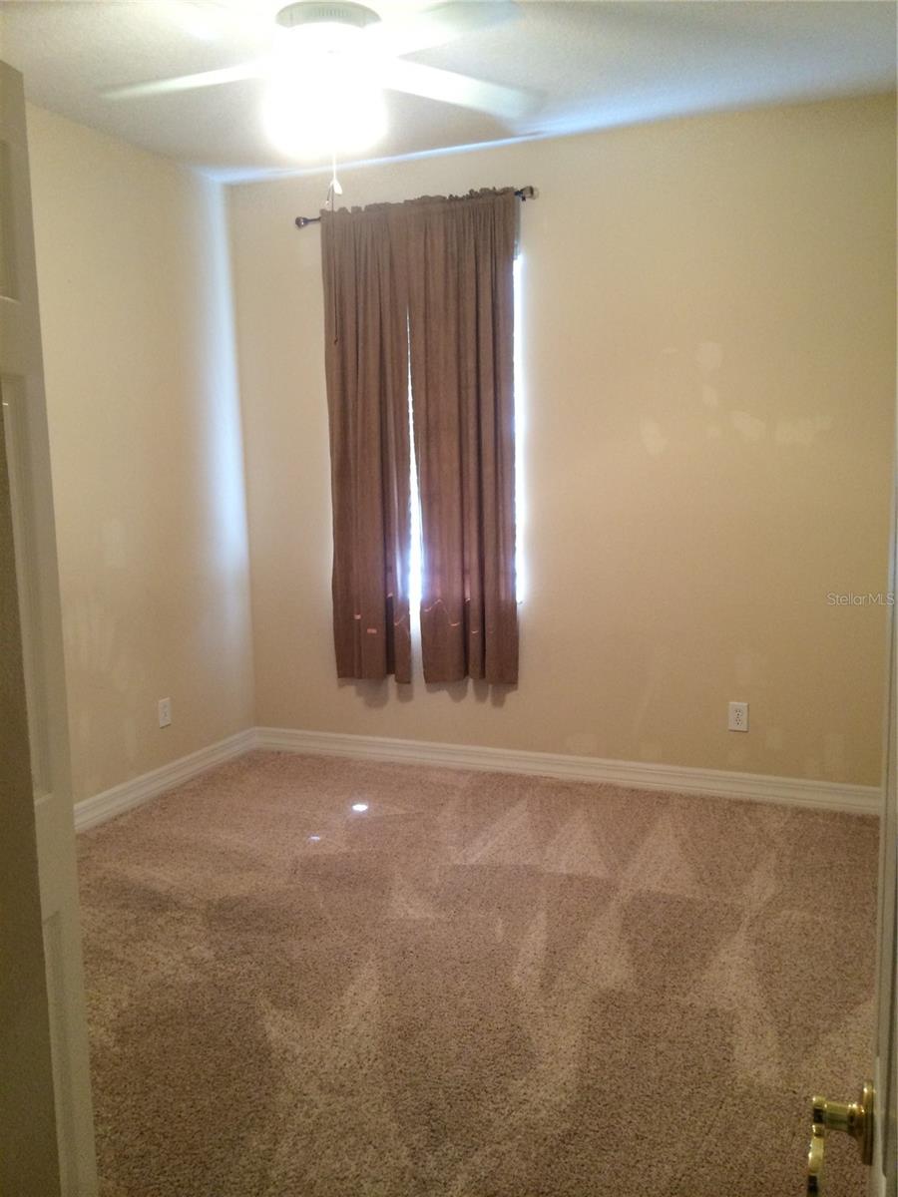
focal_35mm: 30
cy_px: 598
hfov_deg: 46.8
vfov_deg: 60.0
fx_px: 1038
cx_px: 449
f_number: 2.2
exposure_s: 1/30
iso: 125
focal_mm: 4.12
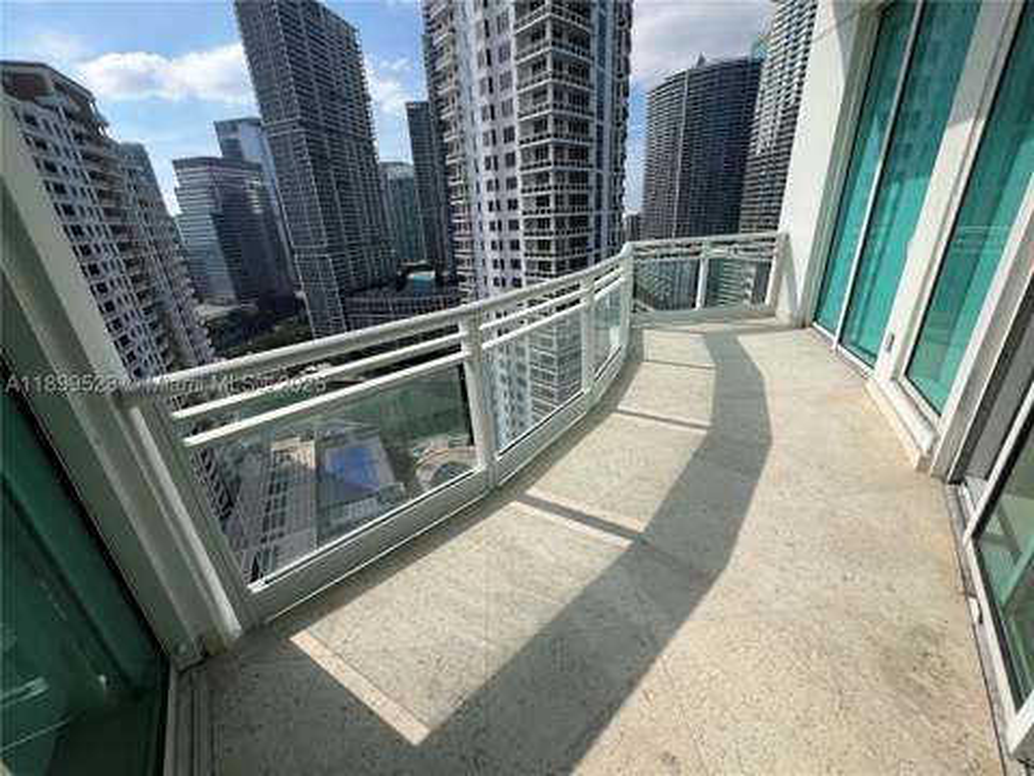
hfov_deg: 106.2
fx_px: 388
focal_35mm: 13
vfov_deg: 89.9
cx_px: 517
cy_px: 388
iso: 32
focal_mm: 1.57
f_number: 1.8
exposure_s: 1/2660
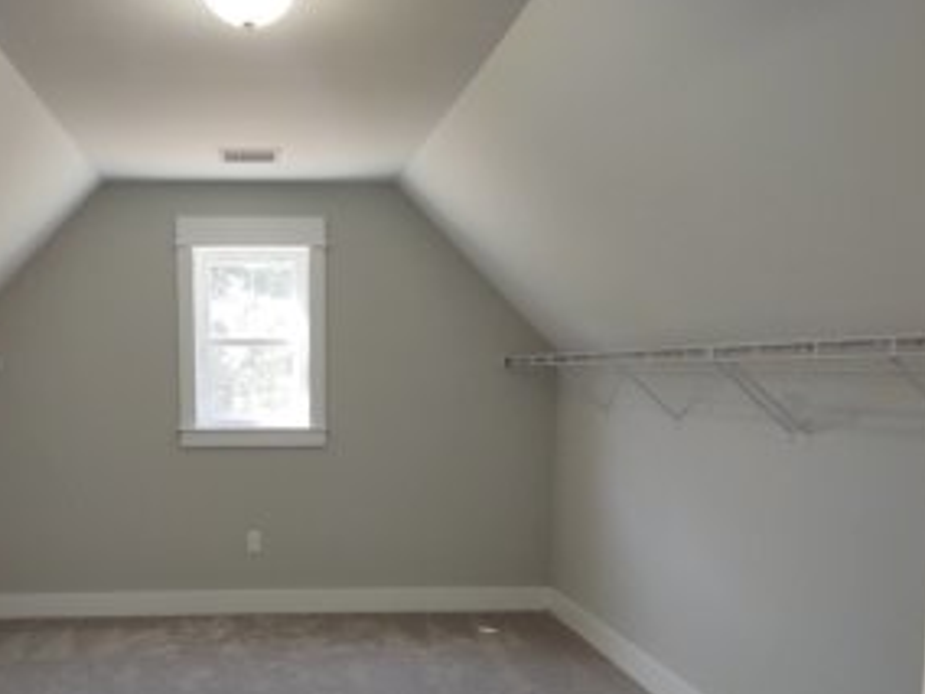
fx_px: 1015
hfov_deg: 48.0
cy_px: 476
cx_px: 296
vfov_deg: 37.2
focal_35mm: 38
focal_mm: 4.75
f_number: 1.7
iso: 154
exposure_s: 1/100
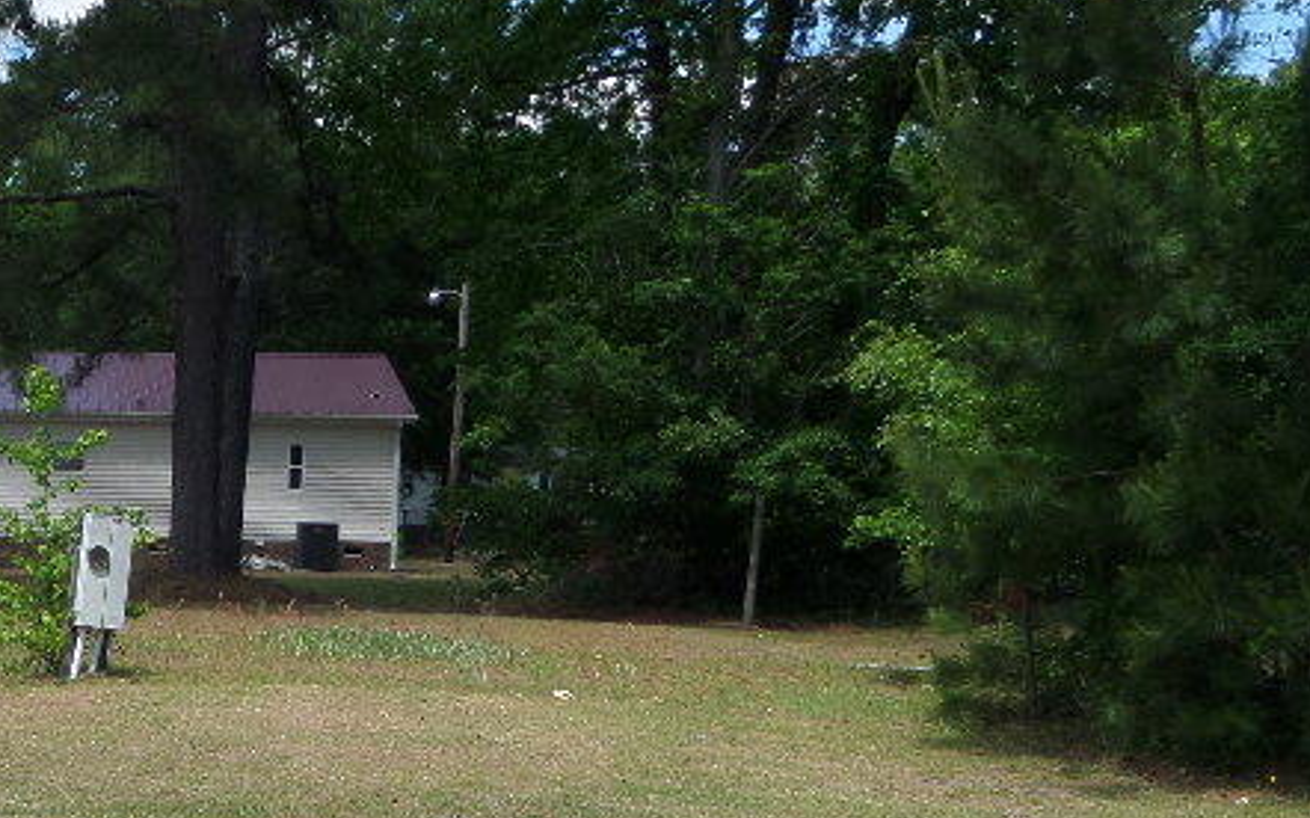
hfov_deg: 31.1
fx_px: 2106
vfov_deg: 21.5
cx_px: -98
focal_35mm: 59
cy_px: 738
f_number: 3.2
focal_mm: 4
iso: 100
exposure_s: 1/750
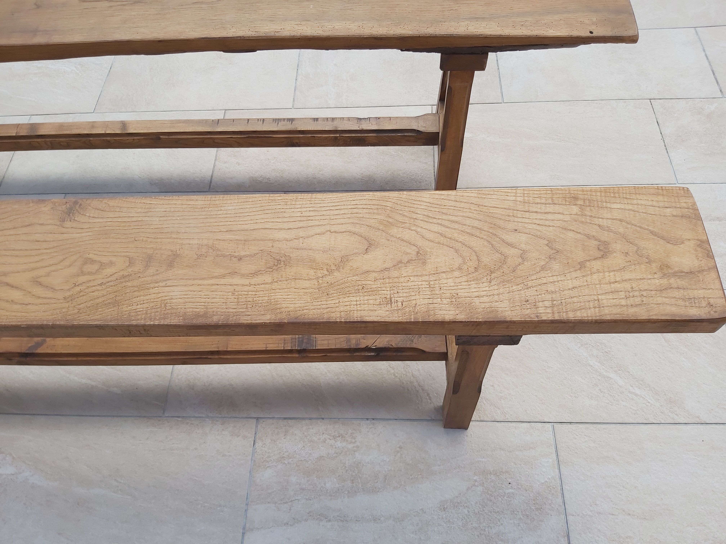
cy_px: 272
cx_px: 363
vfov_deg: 53.1
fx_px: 545
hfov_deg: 67.3
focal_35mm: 26
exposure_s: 1/575
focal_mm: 3.92
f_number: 1.7
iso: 64
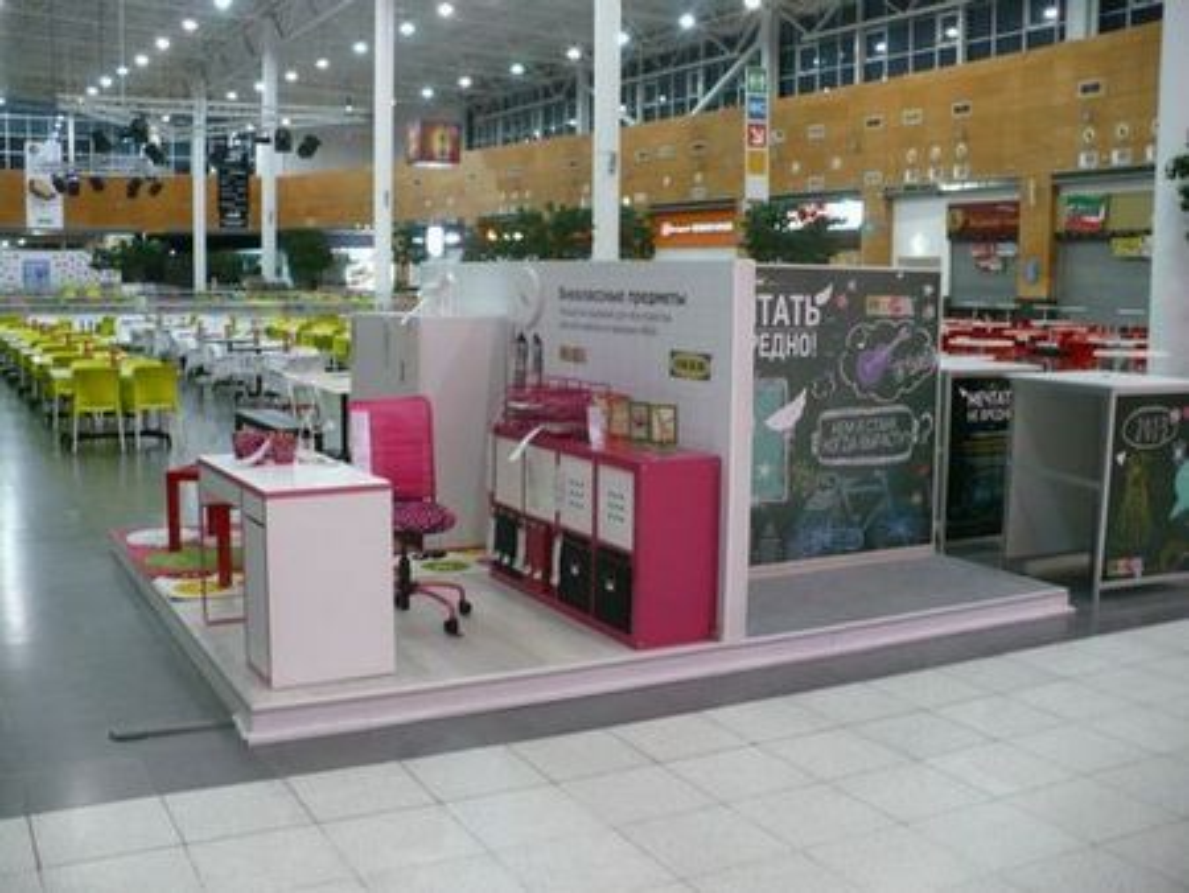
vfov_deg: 38.7
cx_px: 594
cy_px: 446
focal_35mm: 37
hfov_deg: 50.1
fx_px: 1272
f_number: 2.8
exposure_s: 1/6
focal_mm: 6.1
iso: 200
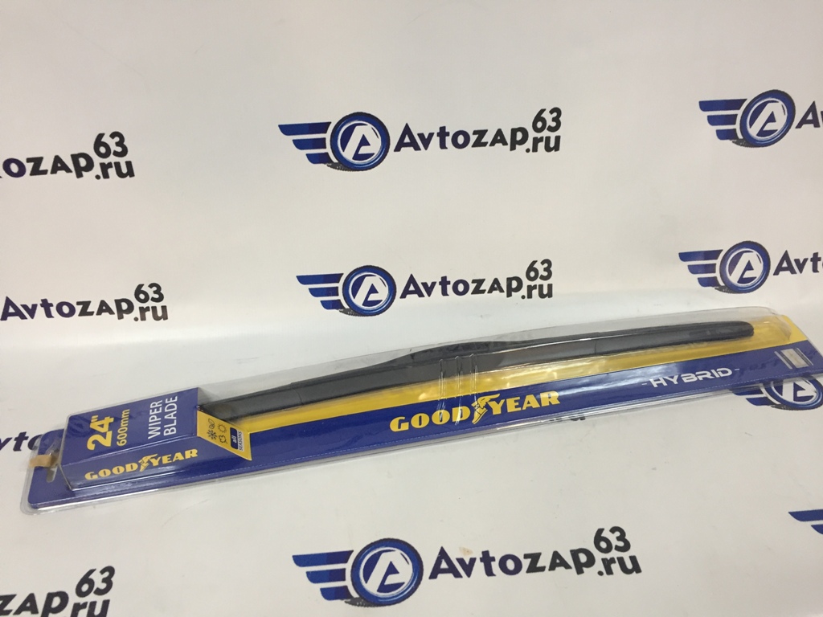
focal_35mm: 29
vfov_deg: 48.2
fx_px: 689
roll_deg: -0.9
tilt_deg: -41.7
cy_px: 308
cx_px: 412
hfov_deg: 61.7
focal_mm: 4.15
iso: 125
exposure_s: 1/33
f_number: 2.2
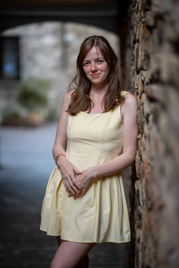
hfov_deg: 16.1
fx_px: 634
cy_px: 134
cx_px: 90
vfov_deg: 23.9
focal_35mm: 85
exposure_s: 1/125
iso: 125
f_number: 1.6
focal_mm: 85
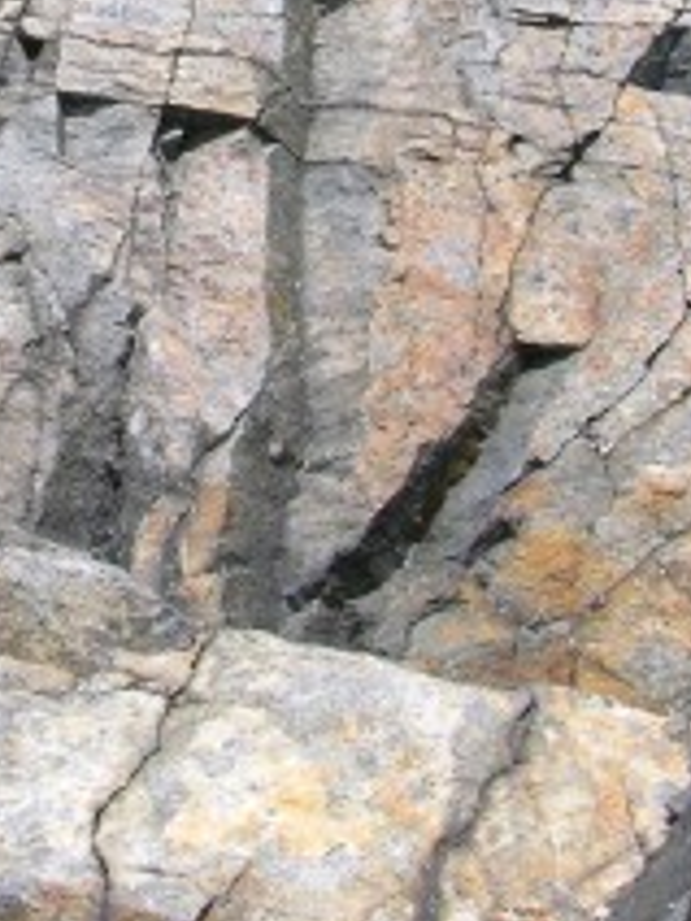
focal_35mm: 127
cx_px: 9
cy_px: -96
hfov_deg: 11.6
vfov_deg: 15.1
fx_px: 3380
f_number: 6.3
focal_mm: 8.9
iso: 50
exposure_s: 1/236
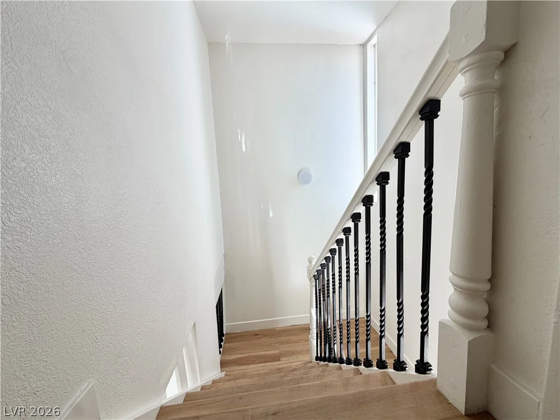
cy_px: 210
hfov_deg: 102.1
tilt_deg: -6.6
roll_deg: +2.2
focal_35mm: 14
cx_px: 280
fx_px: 226
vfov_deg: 85.7
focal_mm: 2.22
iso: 80
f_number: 2.2
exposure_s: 1/121
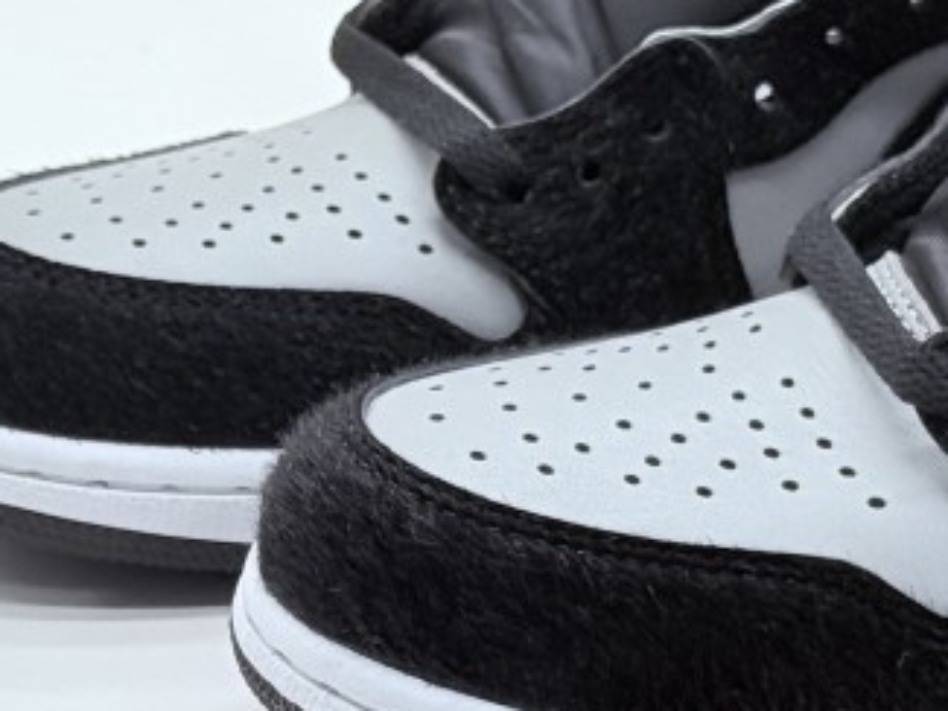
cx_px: 427
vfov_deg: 23.3
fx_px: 1726
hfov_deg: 30.7
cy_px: 423
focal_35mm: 63
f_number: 1.78
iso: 64
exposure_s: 1/557
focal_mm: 6.76
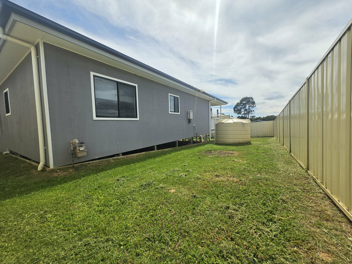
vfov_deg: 89.9
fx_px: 132
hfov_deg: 106.2
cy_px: 132
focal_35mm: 13
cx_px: 176
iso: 32
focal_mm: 2.2
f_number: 1.9
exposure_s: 1/3952
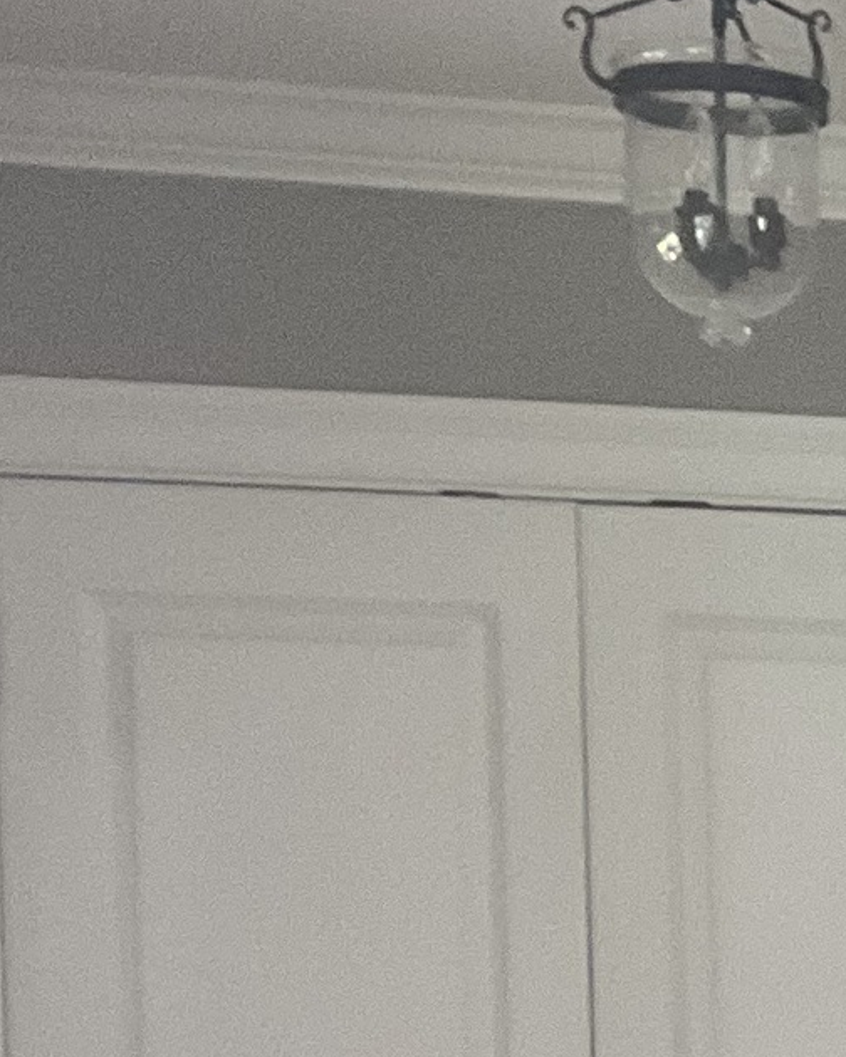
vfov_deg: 13.5
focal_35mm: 138
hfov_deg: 9.5
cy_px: 1377
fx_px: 4319
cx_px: 2253
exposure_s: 1/60
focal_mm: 3
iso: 200
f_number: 1.8
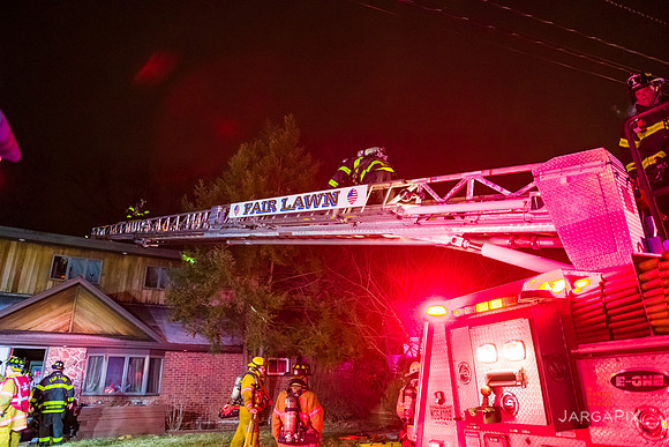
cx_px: 334
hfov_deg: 73.7
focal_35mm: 24
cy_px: 224
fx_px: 446
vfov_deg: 53.2
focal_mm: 24
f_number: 3.2
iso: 3200
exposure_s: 1/125
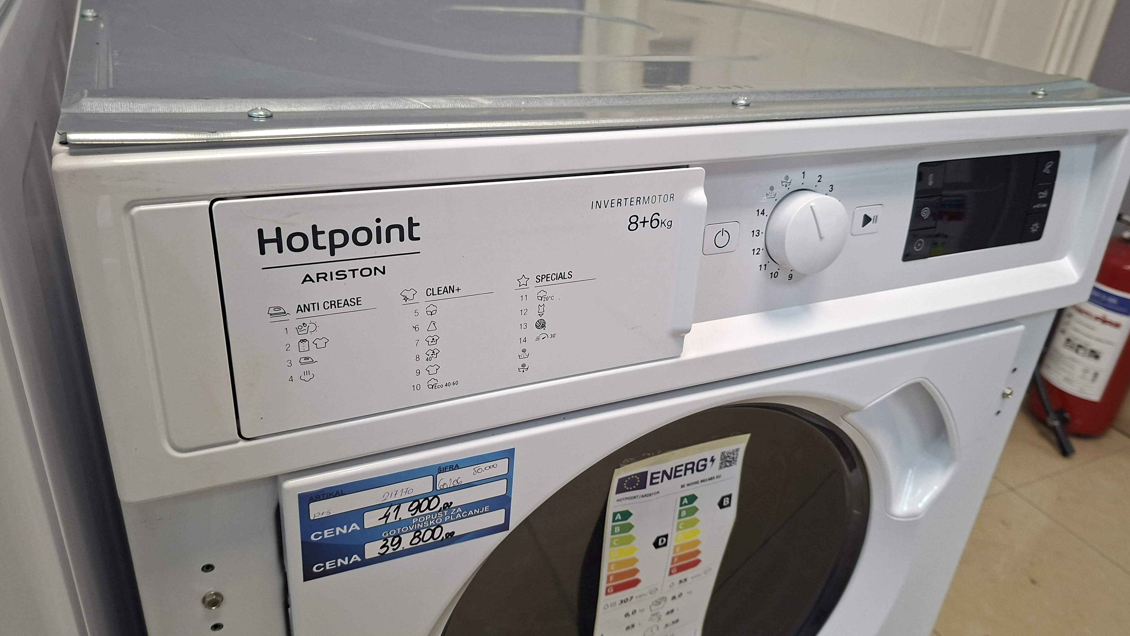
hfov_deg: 71.9
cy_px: 312
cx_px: 581
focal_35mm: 26
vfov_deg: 44.4
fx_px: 779
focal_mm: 5.54
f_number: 1.8
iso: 160
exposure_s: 1/50
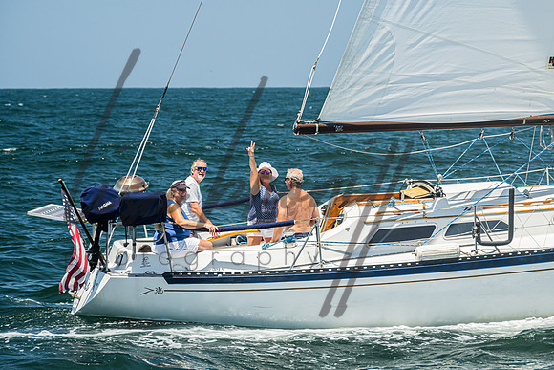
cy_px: 159
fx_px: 2681
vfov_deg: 7.9
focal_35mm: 174
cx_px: 319
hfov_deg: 11.8
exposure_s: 1/640
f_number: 6.3
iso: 320
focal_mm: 130
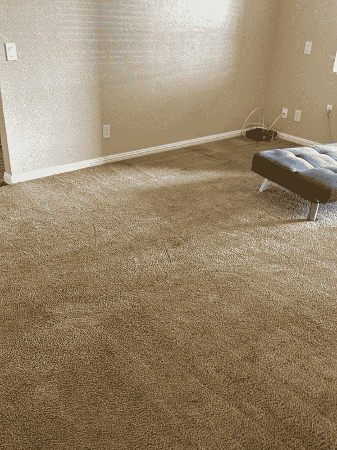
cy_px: 225
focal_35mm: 26
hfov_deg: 53.1
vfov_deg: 67.3
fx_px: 337
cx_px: 168
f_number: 1.8
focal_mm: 4.2
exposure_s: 1/2105
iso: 32
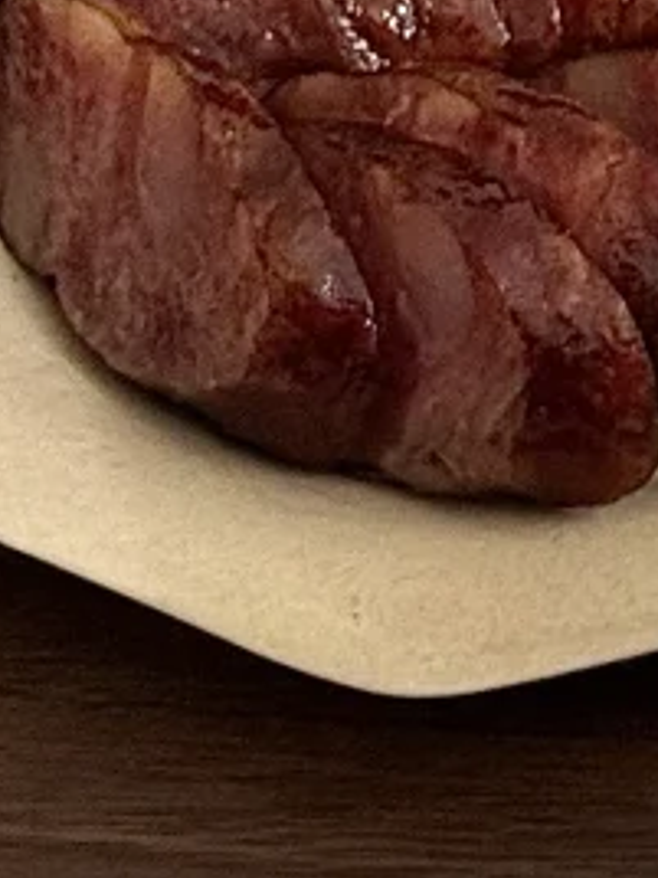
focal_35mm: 258
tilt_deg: -49.9
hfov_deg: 5.6
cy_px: 183
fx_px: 6539
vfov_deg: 7.7
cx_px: 1545
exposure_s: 1/42
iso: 250
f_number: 1.78
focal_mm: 6.76
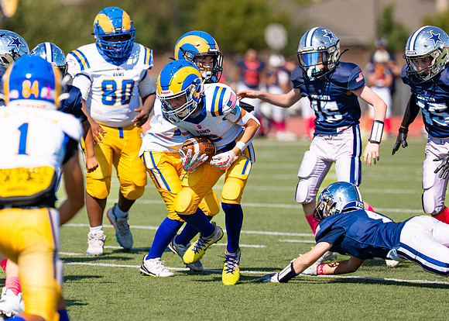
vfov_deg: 3.8
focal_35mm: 374
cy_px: 163
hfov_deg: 5.4
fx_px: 4771
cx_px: 190
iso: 125
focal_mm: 200
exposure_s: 1/3200
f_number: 2.8
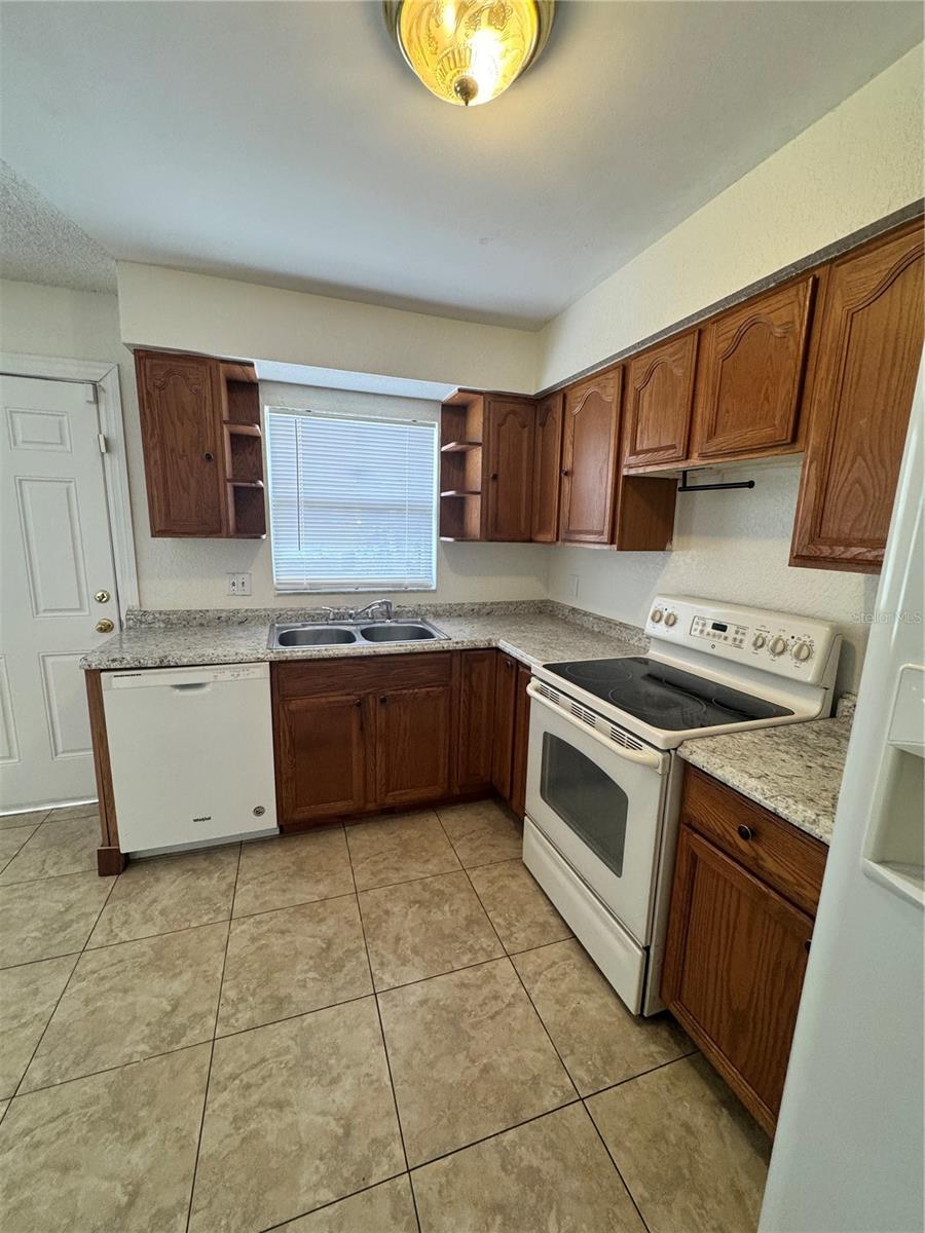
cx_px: 462
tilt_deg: -10.5
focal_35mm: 14
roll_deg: -1.4
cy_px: 616
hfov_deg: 85.7
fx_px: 499
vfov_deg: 102.1
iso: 200
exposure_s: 1/120
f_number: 2.2
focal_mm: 2.22
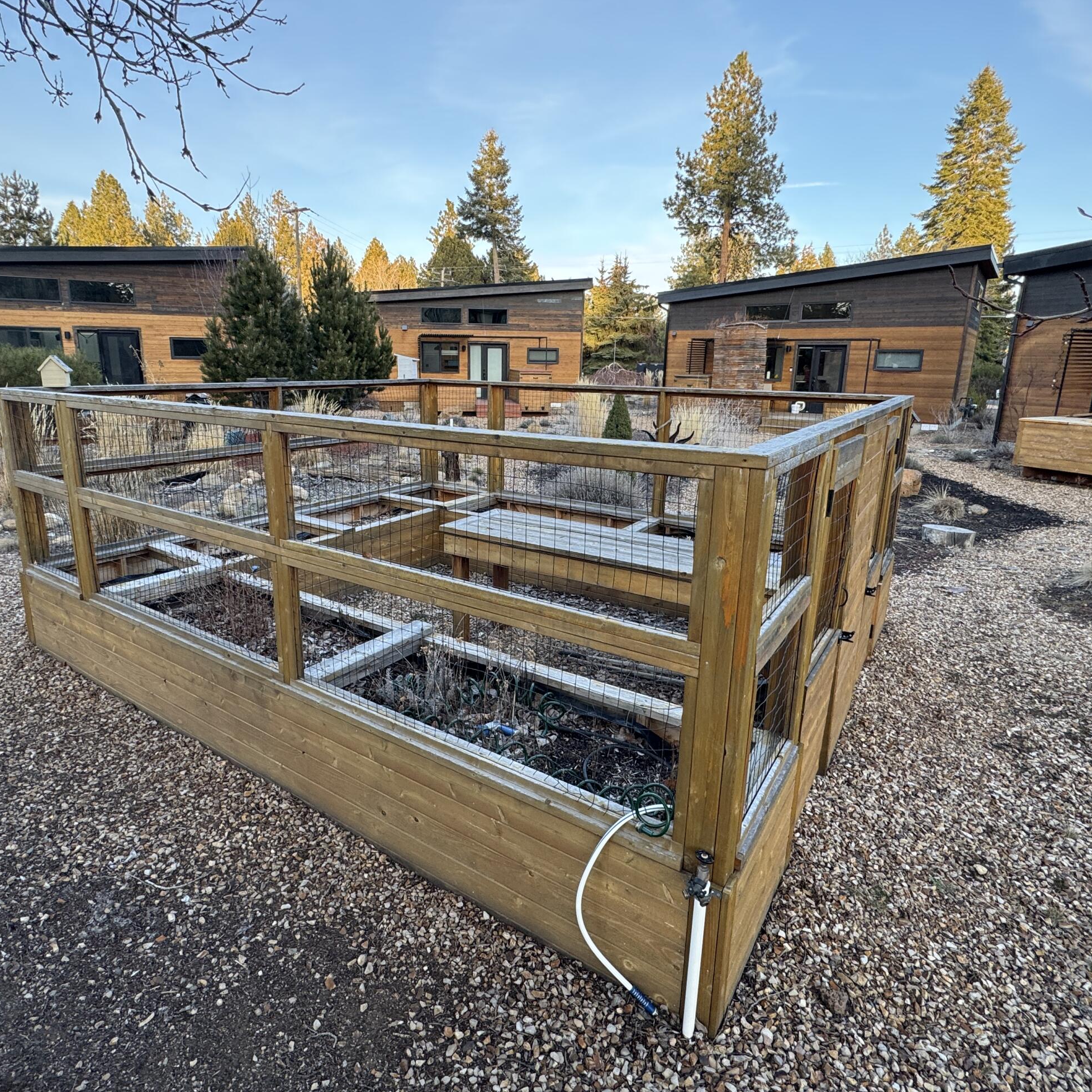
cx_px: 505
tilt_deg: -14.0
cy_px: 511
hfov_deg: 77.6
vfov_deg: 77.6
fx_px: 678
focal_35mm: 19
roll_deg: -1.4
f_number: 2.2
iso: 64
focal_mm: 2.22
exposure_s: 1/99
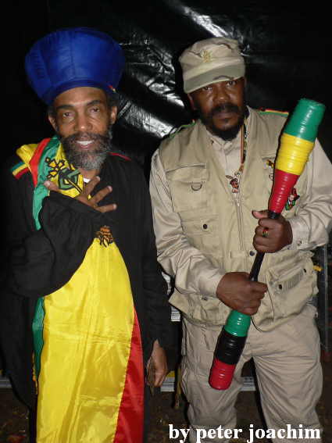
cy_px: 222
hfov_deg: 40.7
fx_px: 448
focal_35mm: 35
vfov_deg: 52.6
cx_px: 166
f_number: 2.8
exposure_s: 1/60
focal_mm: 6
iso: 100
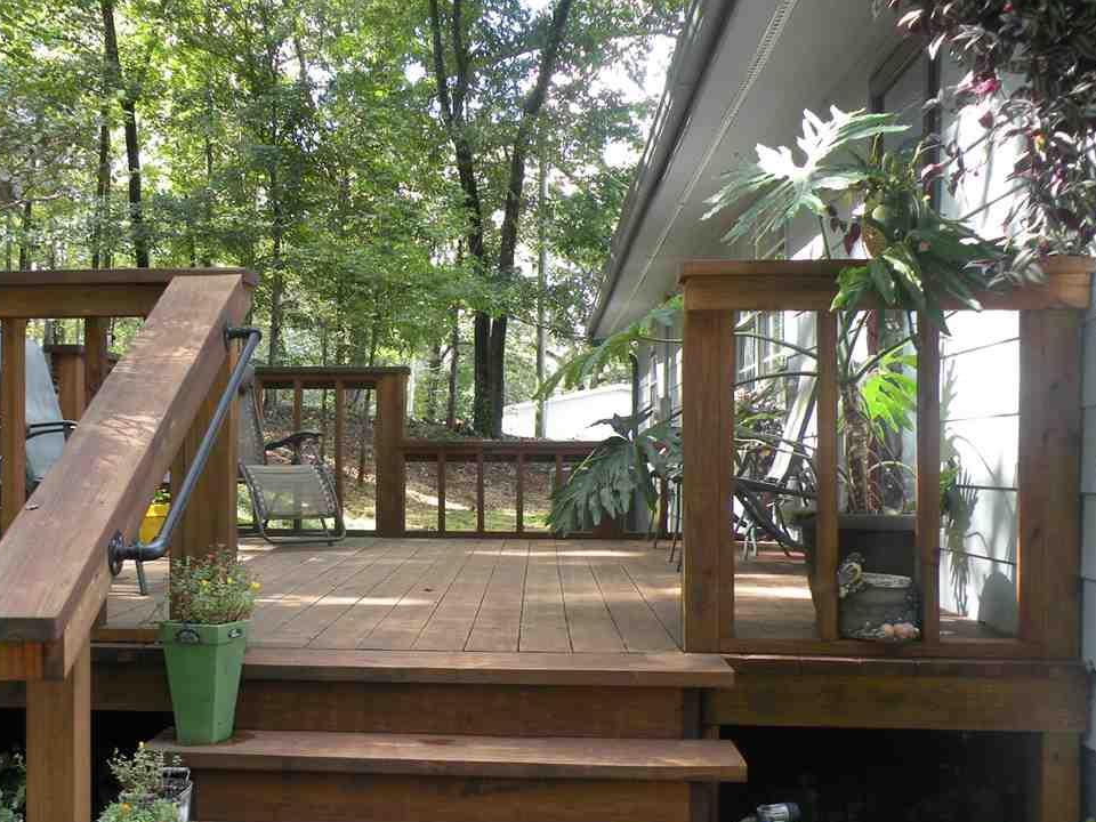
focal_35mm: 44
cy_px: 474
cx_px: 392
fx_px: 1393
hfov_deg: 42.5
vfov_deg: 32.8
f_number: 3.2
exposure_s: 1/59.7
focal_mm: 5.8
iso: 117
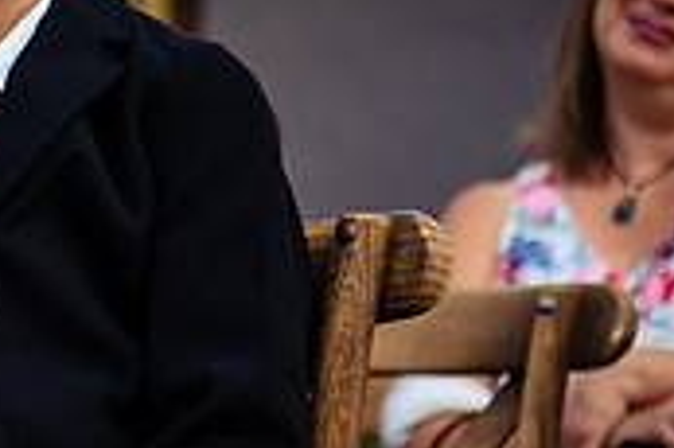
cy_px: 150
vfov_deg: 3.9
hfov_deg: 5.8
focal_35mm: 352
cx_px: -366
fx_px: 6584
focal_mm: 105
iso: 800
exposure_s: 1/250
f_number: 4.5
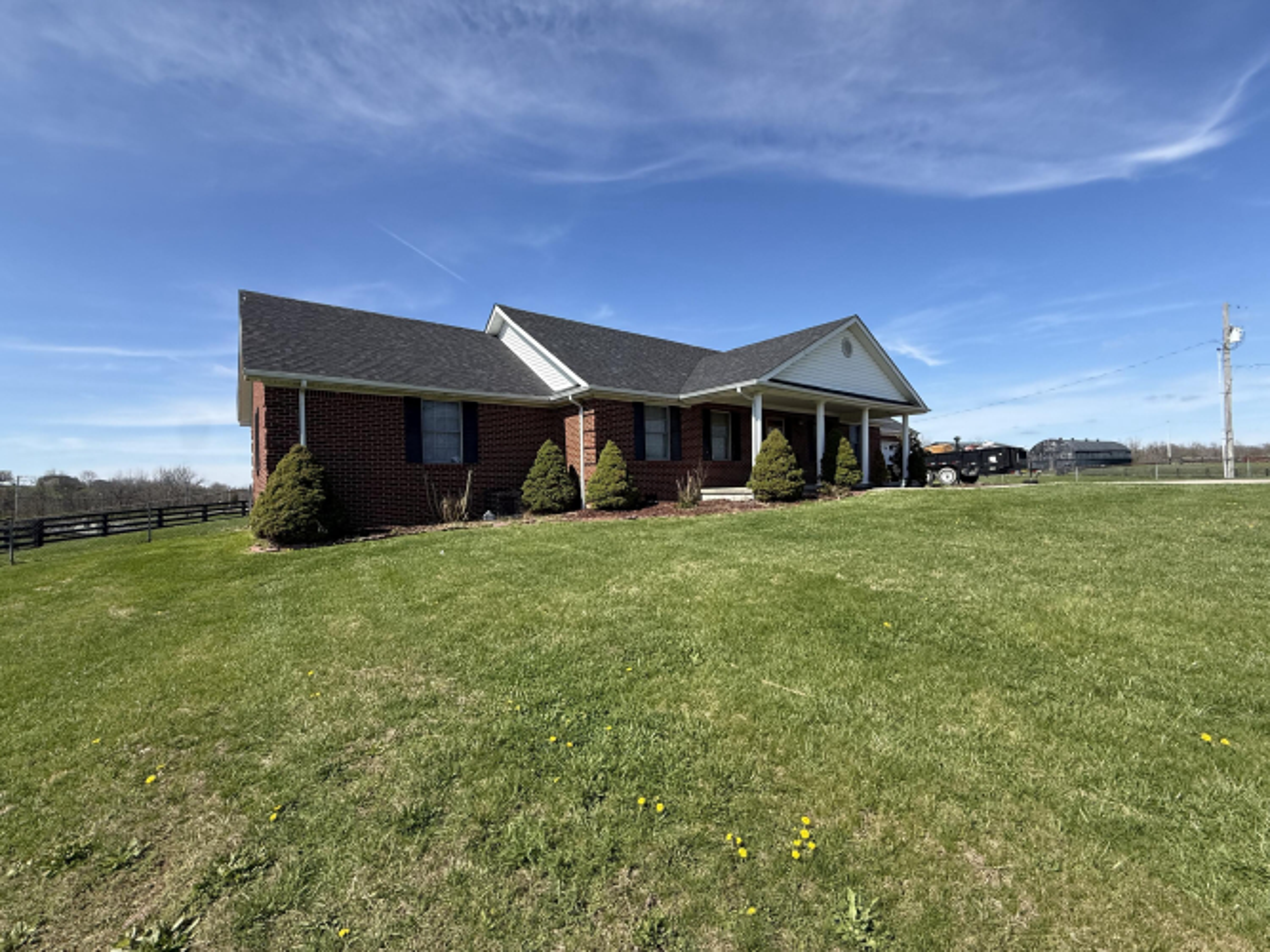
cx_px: 635
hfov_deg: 102.1
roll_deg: +1.9
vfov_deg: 85.7
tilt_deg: +0.9
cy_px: 476
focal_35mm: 14
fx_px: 514
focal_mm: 2.22
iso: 64
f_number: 2.2
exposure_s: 1/1572
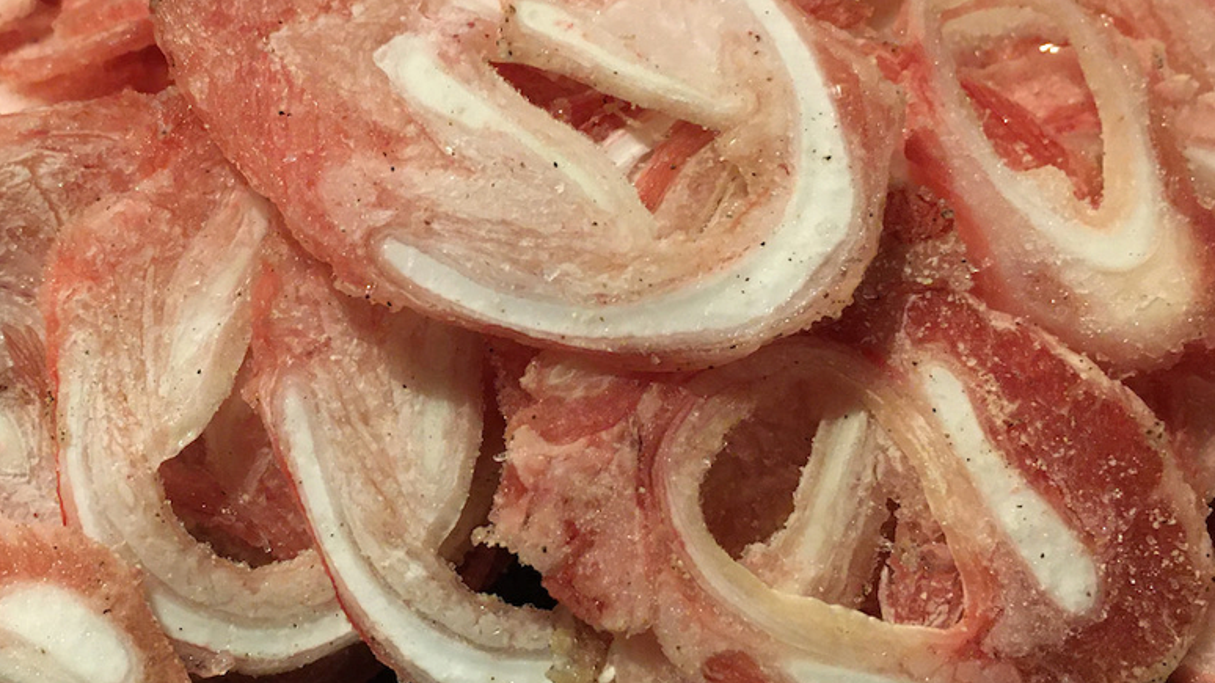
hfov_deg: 41.1
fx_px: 1578
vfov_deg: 24.4
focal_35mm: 49
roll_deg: -3.9
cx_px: 338
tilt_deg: -39.6
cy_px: 276
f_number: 2.2
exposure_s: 1/30
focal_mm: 4.15
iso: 160
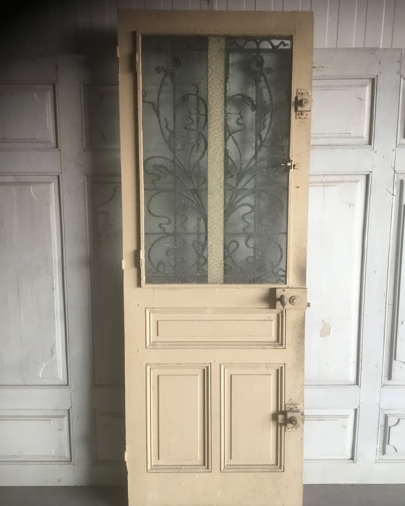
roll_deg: -0.4
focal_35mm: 33
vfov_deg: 54.2
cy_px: 259
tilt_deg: -14.3
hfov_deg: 44.5
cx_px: 202
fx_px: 494
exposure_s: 1/33
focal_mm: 3.3
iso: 80
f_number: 2.4
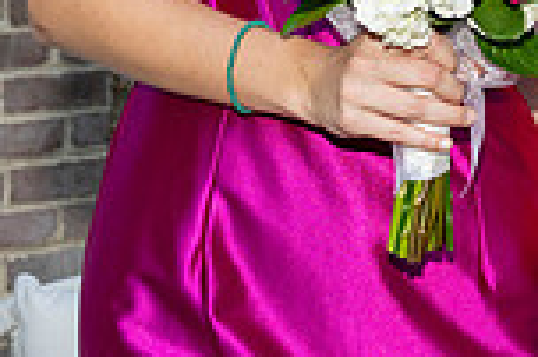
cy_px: -239
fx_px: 2971
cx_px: 828
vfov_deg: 6.8
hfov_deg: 10.0
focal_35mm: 199
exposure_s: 1/100
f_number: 7.1
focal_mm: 52
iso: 400
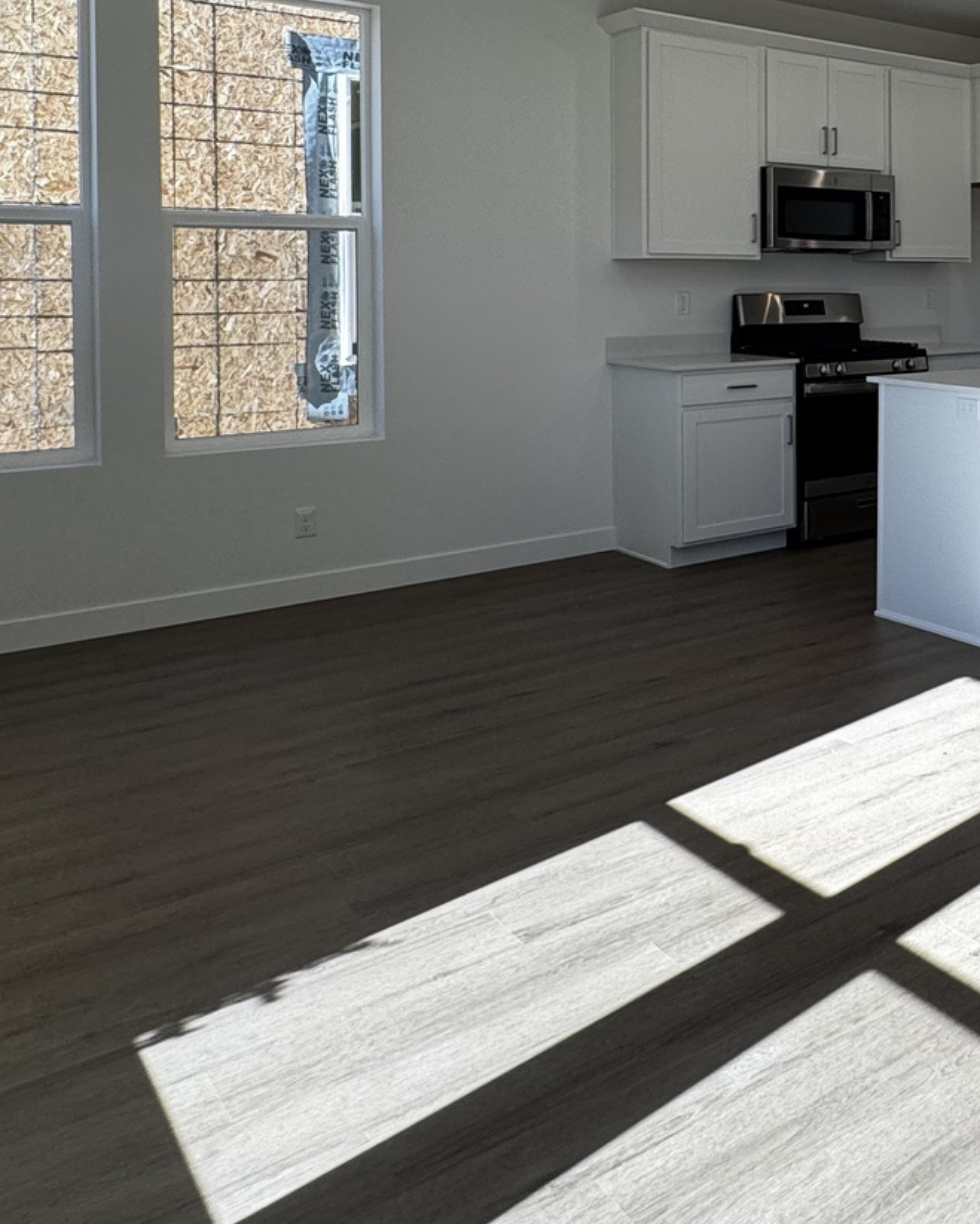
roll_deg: +0.0
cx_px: 1103
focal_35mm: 34
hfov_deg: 36.1
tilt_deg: -1.0
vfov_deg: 50.6
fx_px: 1232
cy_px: 302
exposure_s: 1/196
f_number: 2.2
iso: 40
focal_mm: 2.22
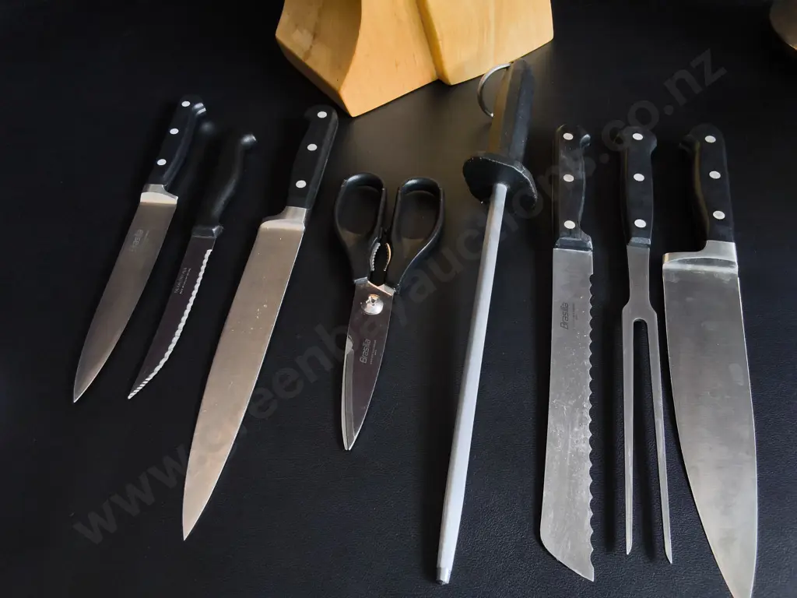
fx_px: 622
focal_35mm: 27
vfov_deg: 51.4
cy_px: 299
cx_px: 398
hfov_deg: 65.3
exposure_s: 1/100
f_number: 2
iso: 100
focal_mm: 2.87
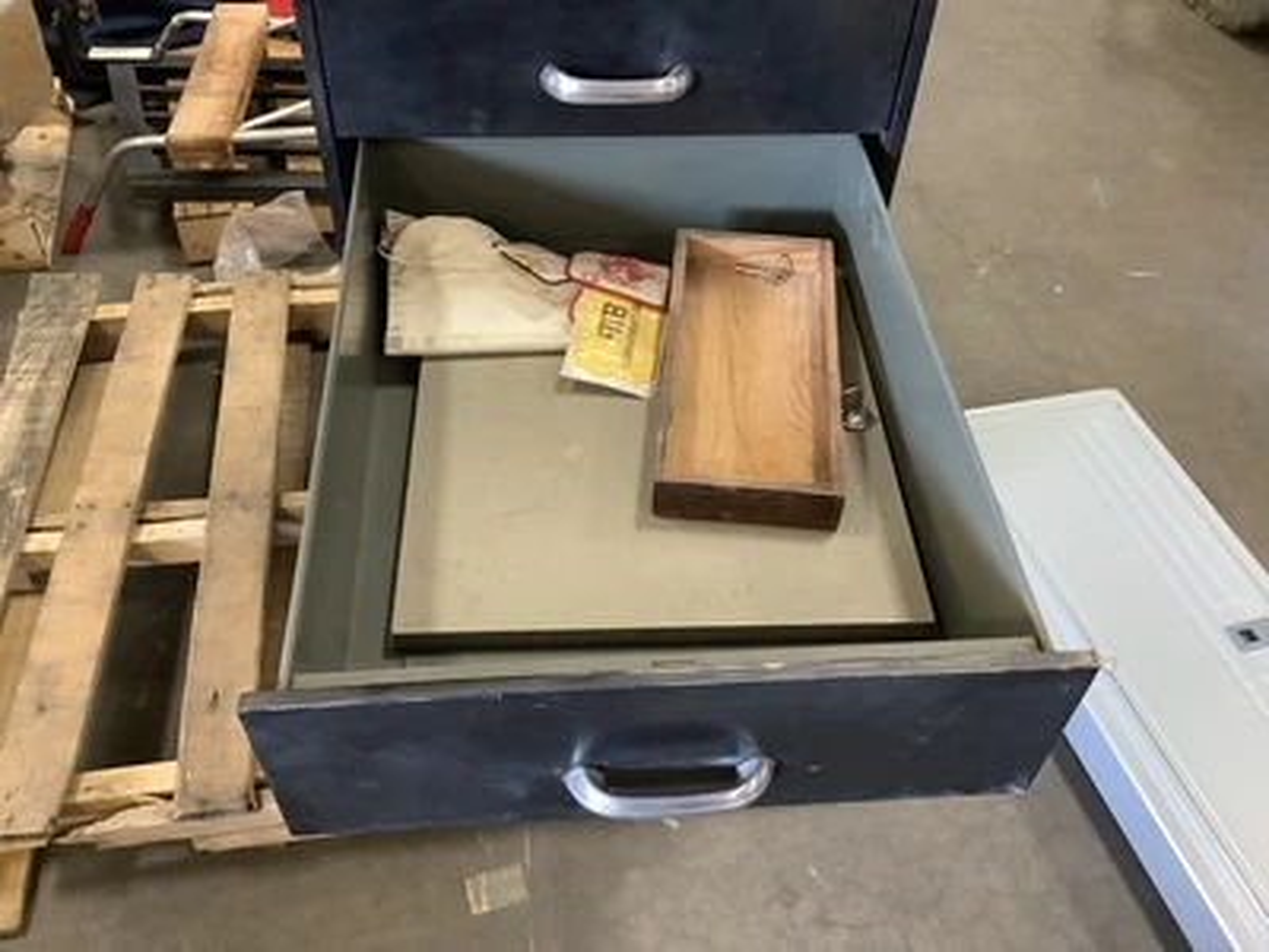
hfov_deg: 58.4
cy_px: 476
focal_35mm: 31
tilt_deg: -46.6
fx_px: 1136
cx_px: 634
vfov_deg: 45.4
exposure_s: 1/40
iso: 320
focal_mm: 3.3
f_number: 2.4
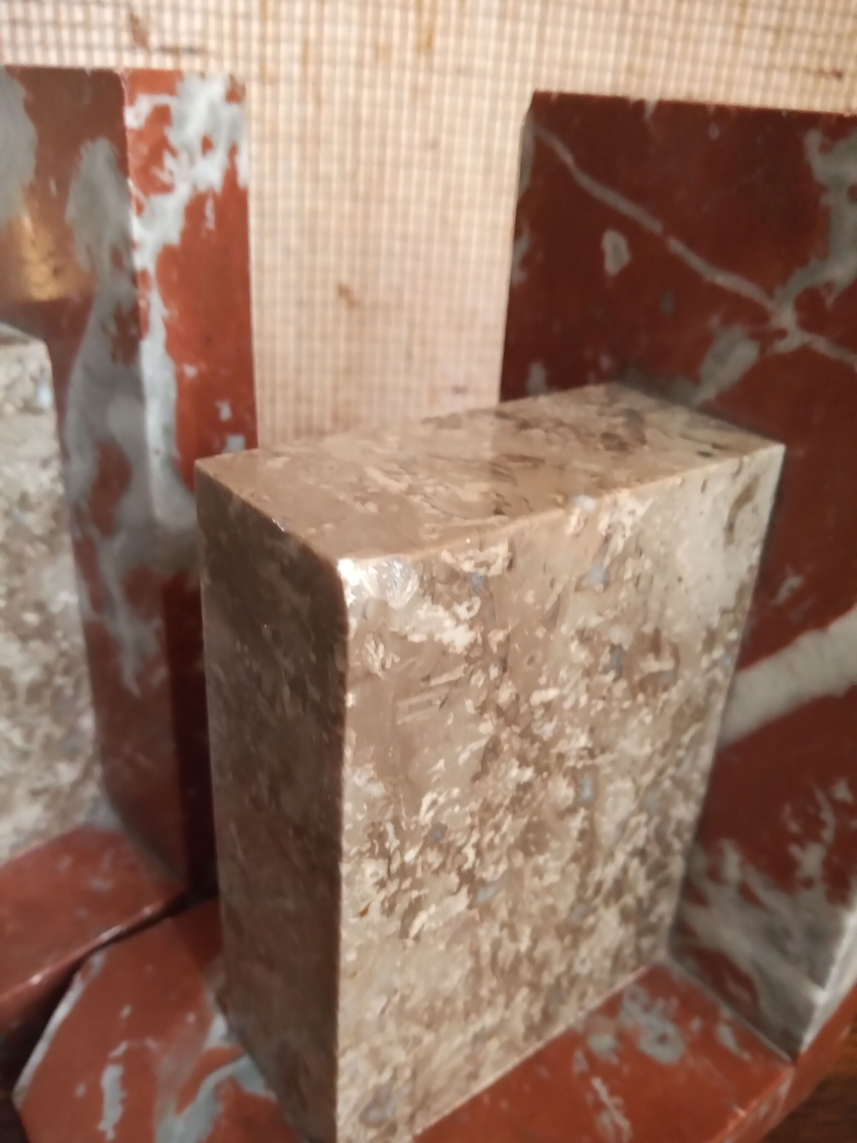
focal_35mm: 20
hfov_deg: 66.0
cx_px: 428
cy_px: 572
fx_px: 660
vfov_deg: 81.7
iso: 1454
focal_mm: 3.54
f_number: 2
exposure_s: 1/20
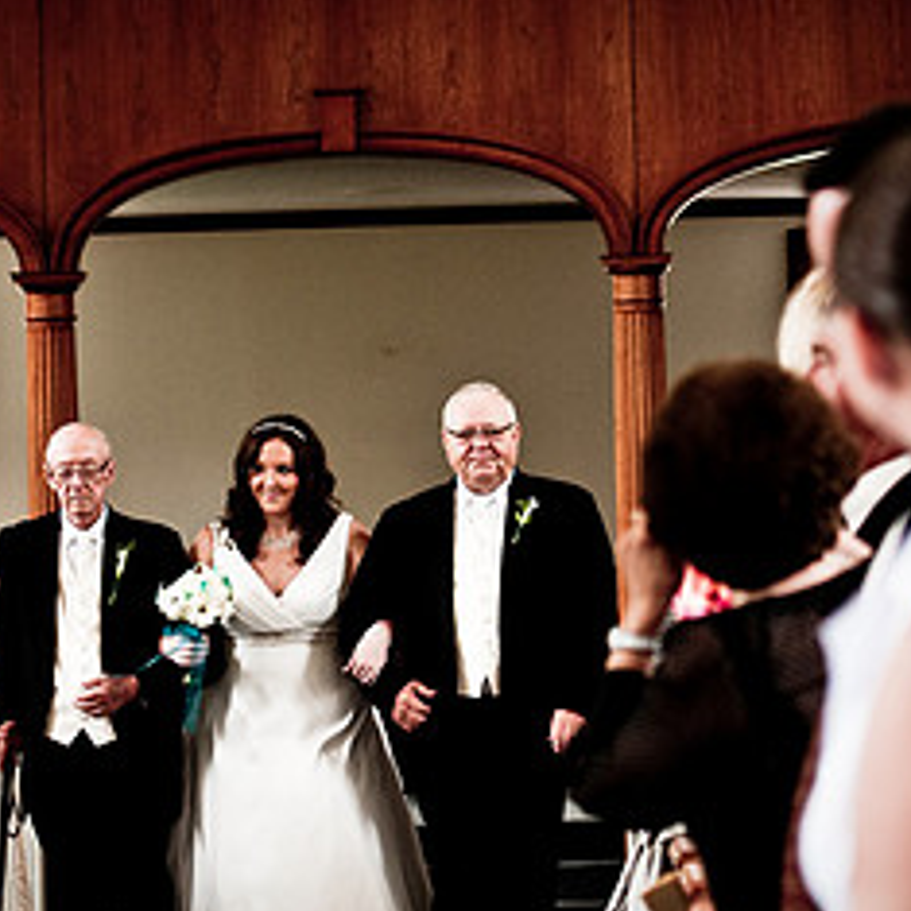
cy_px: 556
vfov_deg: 8.0
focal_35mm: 220
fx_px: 6550
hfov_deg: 8.0
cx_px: 353
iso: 200
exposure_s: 1/50
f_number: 2.8
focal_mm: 70
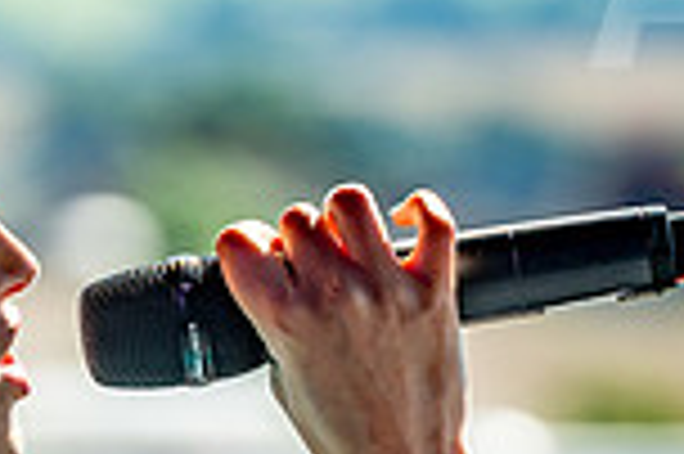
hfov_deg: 2.3
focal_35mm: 897
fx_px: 17024
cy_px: 463
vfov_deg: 1.5
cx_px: -96
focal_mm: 200
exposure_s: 1/640
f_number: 5.6
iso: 250
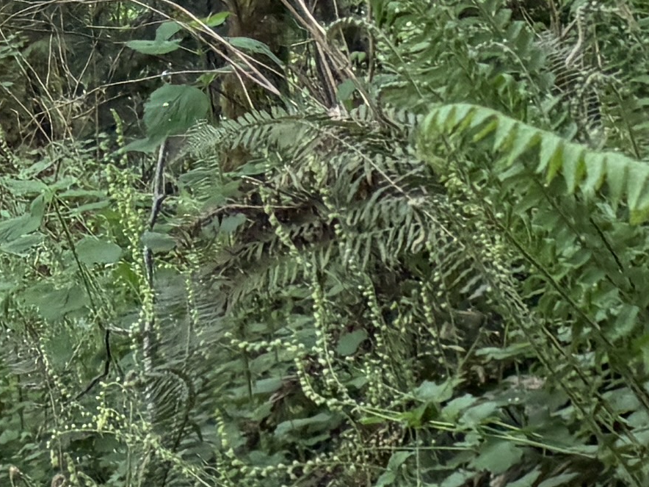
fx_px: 2906
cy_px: -90
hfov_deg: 10.4
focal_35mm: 155
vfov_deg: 9.5
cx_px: -1050
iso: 200
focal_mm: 6.76
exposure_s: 1/174
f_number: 1.78
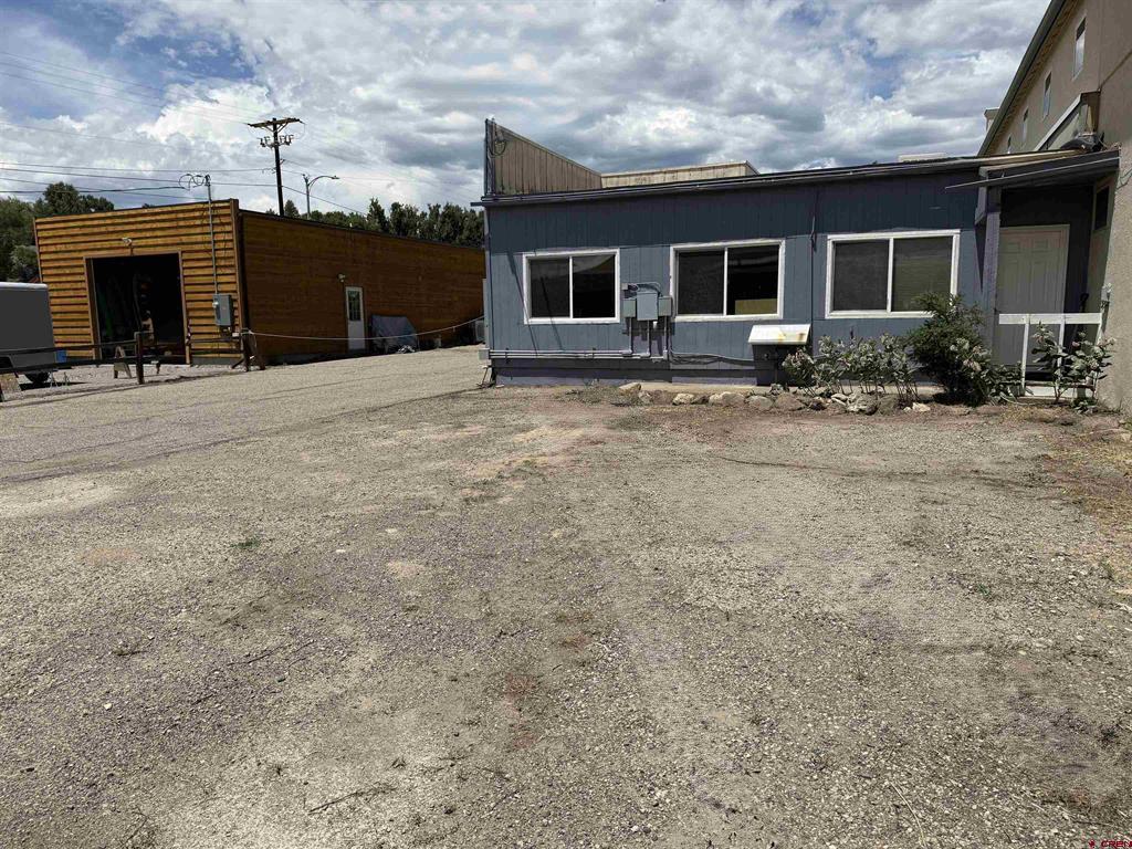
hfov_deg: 71.6
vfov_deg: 56.8
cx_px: 566
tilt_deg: -7.1
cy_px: 424
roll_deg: +0.0
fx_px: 785
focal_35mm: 24
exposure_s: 1/8130
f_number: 1.78
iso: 80
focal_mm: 6.76
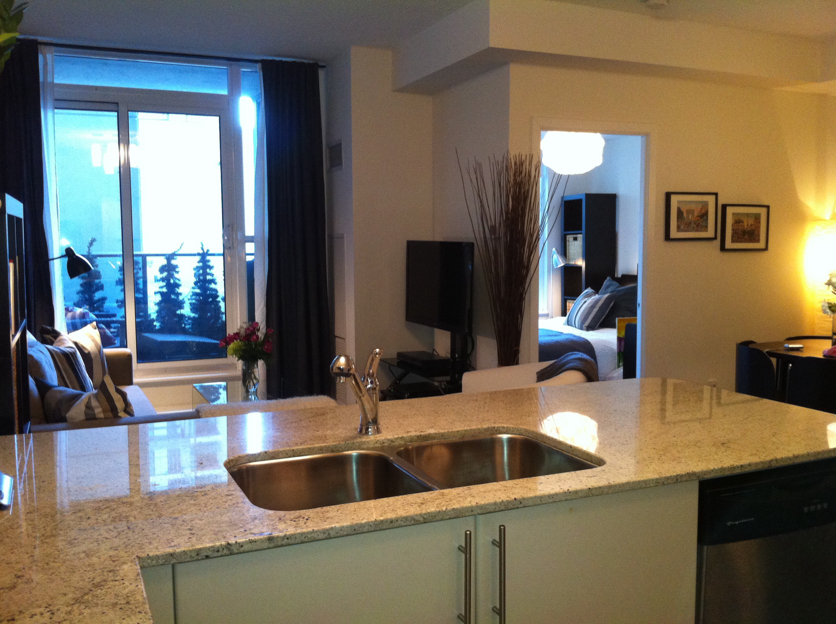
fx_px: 844
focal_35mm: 35
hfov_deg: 52.7
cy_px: 312
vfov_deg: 40.6
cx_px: 418
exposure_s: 1/15
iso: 200
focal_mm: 3.85
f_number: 2.8
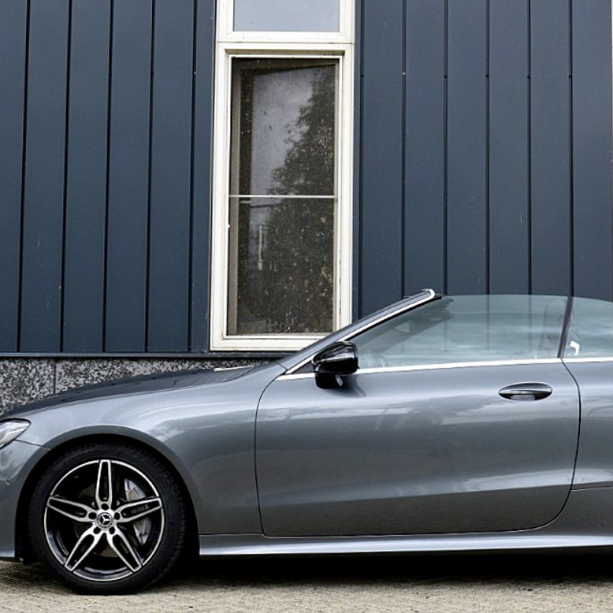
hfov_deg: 30.6
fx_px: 1102
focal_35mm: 55
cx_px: 458
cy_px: 354
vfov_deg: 31.0
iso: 400
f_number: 8
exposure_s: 1/80
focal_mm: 24
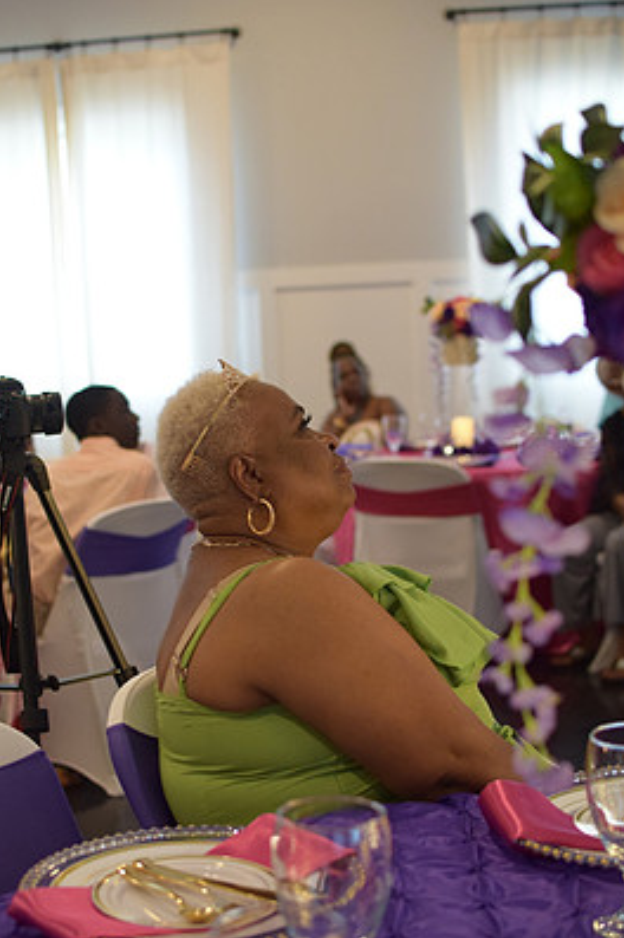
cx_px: 310
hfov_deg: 22.7
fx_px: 1551
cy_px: 529
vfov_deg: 33.6
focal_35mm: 60
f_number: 2.8
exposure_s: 1/100
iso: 2000
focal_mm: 35
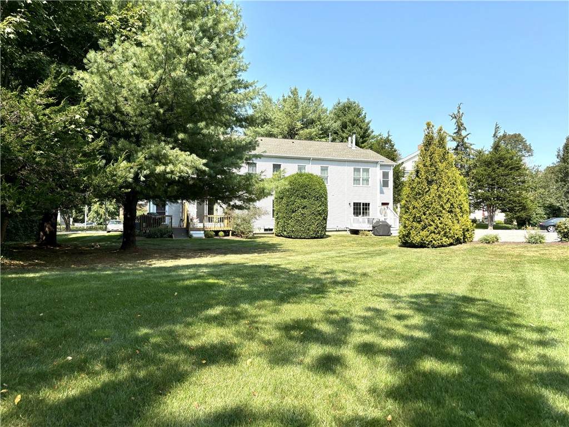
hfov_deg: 67.3
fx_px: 427
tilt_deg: +0.9
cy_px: 214
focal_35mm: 26
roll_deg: -0.7
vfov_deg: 53.1
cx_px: 284
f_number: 1.6
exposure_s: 1/1876
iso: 50
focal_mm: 5.96
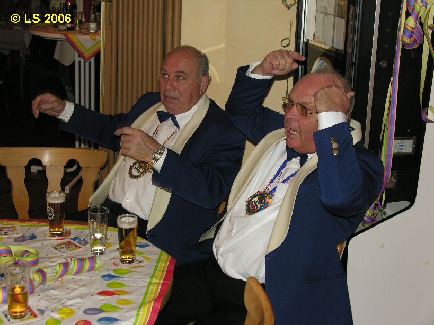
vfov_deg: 24.8
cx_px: 217
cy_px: 162
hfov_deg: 32.7
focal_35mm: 59
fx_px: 740
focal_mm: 15
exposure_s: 1/60.1
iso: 100
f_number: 3.2
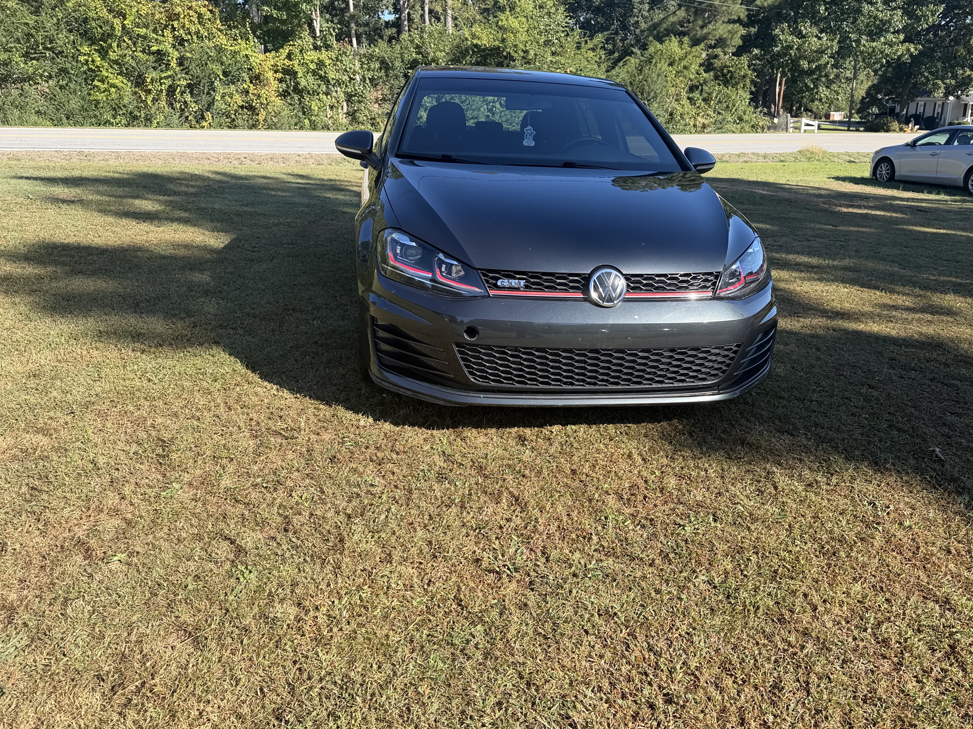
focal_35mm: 27
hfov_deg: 65.2
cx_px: 535
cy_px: 341
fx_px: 759
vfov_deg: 51.3
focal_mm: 6.76
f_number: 1.78
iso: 80
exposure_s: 1/1464
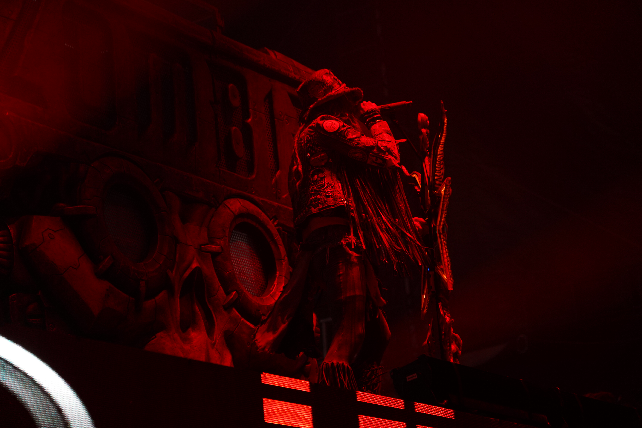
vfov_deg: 13.7
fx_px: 1783
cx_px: 321
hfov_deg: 20.4
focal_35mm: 100
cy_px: 214
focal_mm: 100
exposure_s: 1/125
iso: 1000
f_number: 4
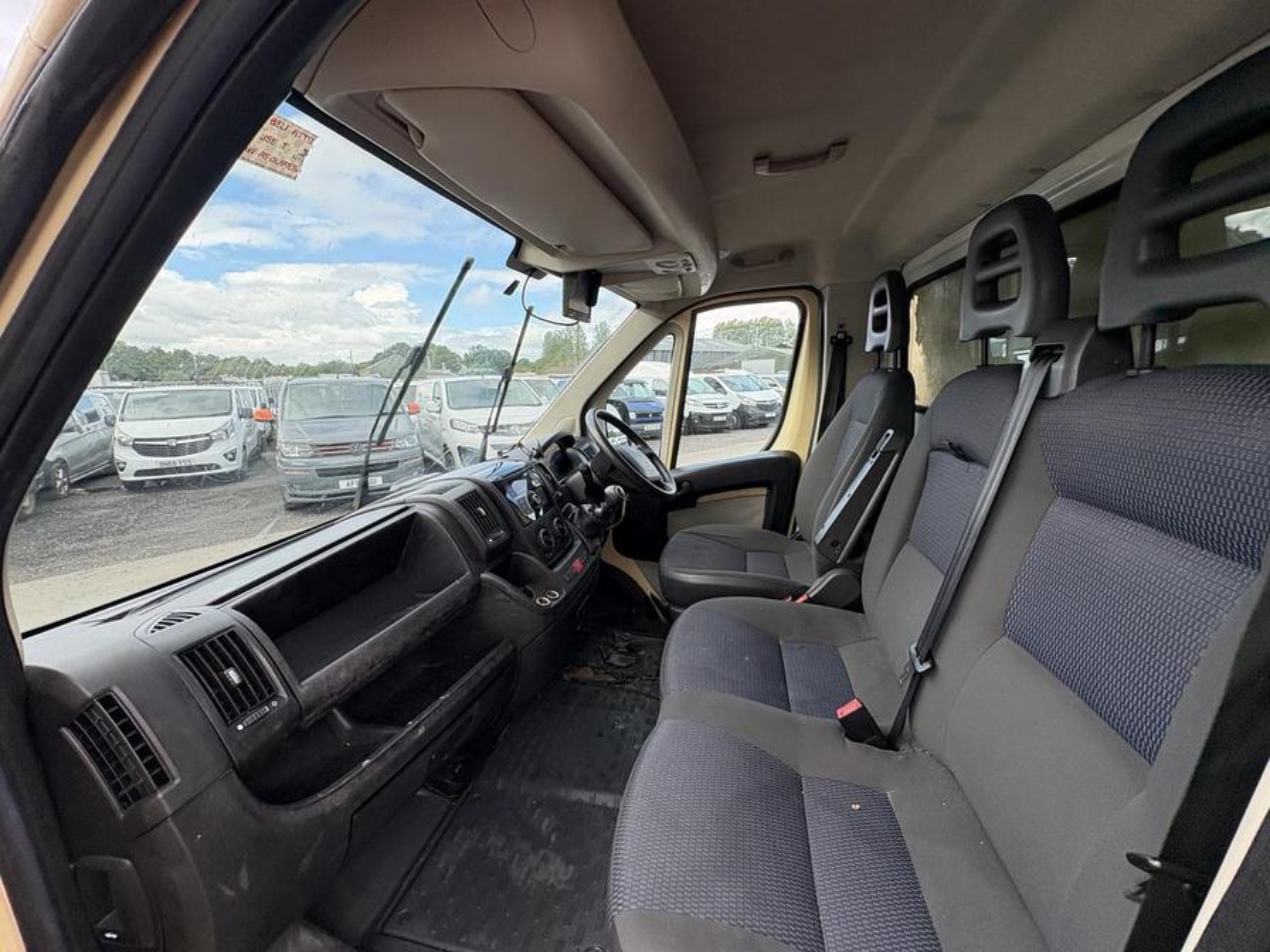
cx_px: 635
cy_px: 476
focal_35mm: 14
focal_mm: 2.22
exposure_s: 1/262
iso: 64
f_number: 2.2
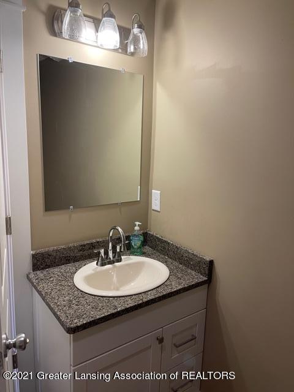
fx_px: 294
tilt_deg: -11.1
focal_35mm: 26
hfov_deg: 53.1
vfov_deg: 67.3
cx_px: 147
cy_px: 196
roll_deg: -2.7
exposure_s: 1/60
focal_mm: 5.1
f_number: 1.6
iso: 100
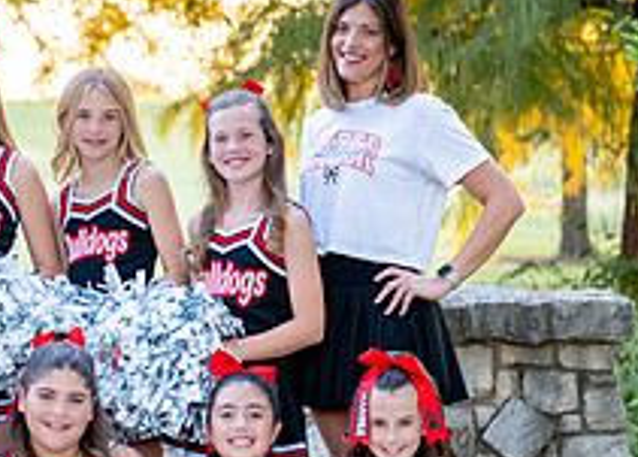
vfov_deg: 7.6
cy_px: 360
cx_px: -32
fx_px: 3427
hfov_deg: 10.5
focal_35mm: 189
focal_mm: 50
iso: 1000
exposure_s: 1/500
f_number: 2.2
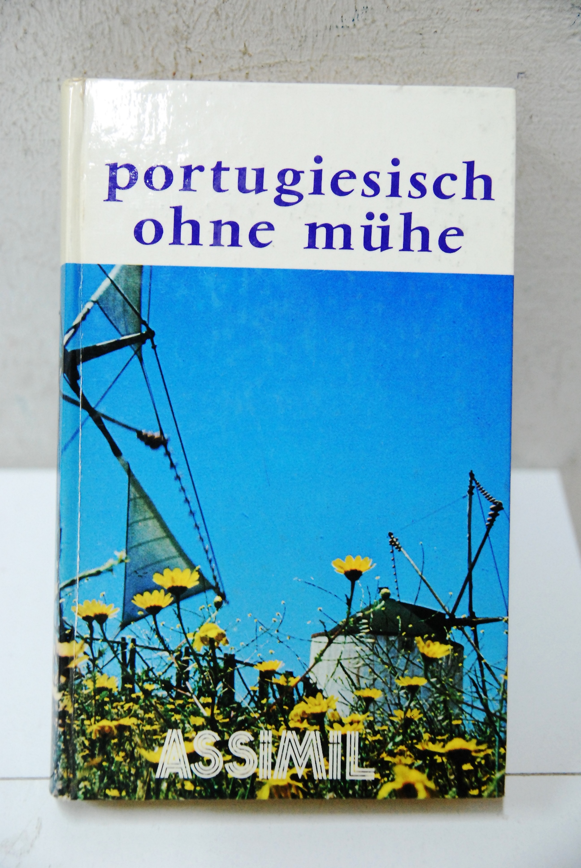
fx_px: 1448
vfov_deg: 33.4
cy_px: 434
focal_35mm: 60
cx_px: 290
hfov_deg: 22.7
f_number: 4.5
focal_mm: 40
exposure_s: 1/60
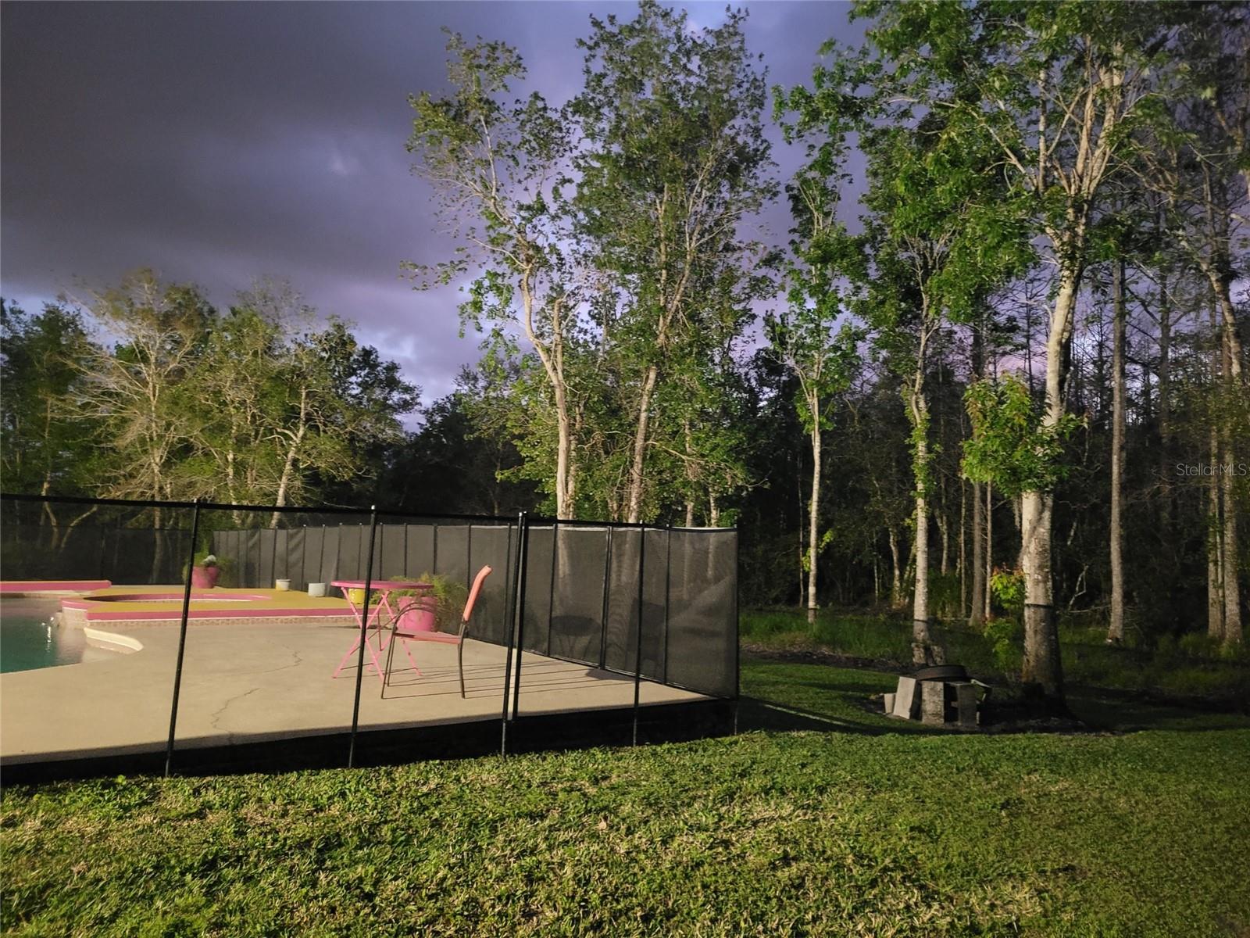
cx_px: 625
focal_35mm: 26
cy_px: 469
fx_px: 939
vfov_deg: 53.1
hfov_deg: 67.3
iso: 1600
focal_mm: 5.4
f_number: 1.8
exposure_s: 1/10
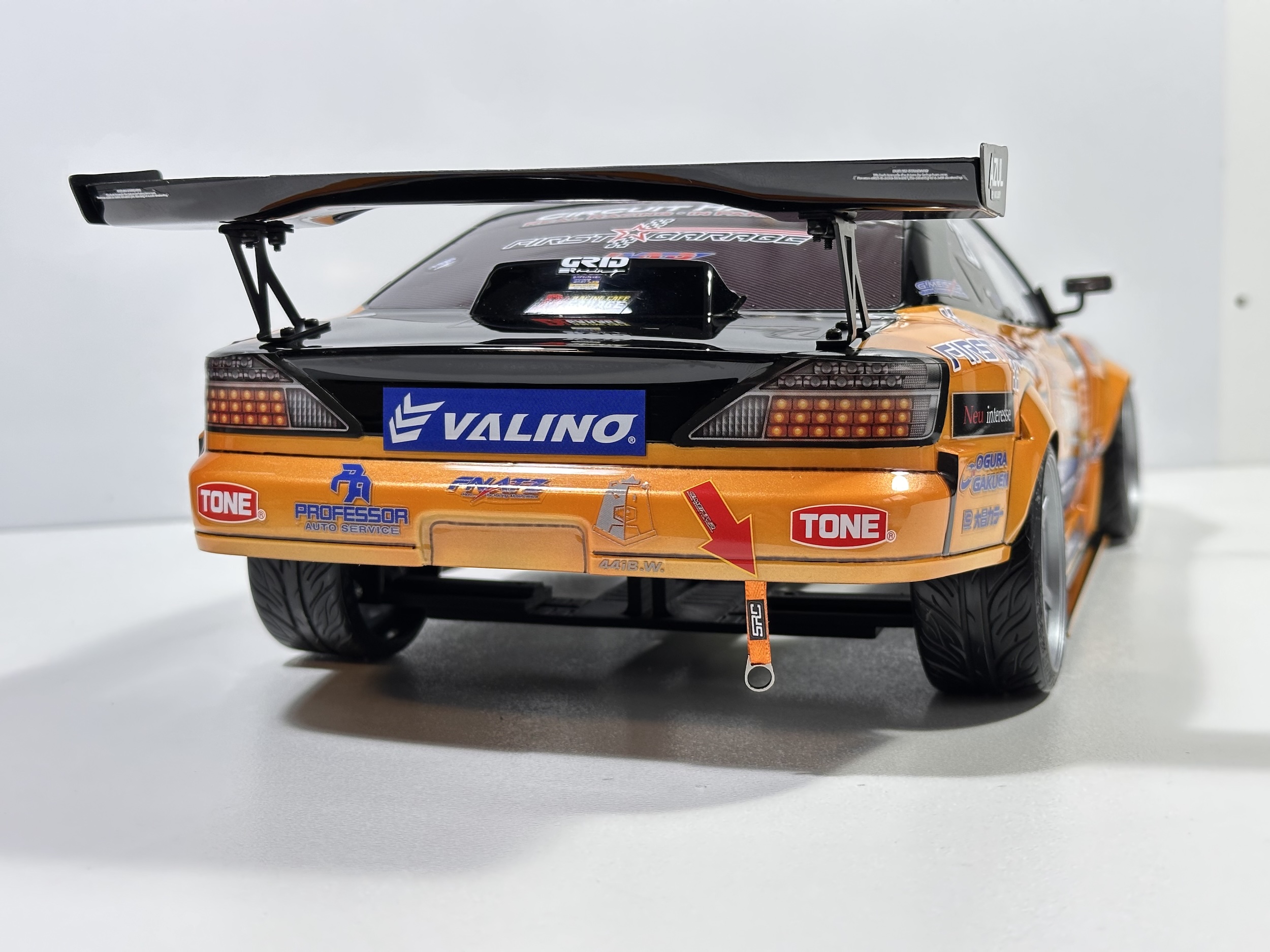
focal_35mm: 48
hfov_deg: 39.7
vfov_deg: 30.3
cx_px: 635
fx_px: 1761
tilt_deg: -6.4
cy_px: 476
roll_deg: +0.5
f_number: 1.78
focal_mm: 6.86
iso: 125
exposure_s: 1/60
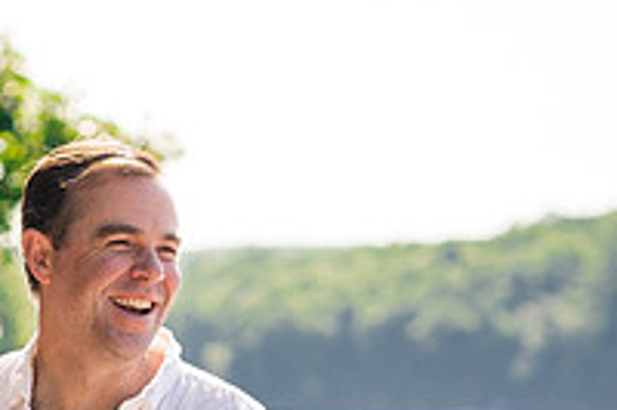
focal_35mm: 247
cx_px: -71
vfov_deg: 5.5
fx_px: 4230
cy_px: 544
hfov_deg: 8.3
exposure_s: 1/1250
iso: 320
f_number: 3.2
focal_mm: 85
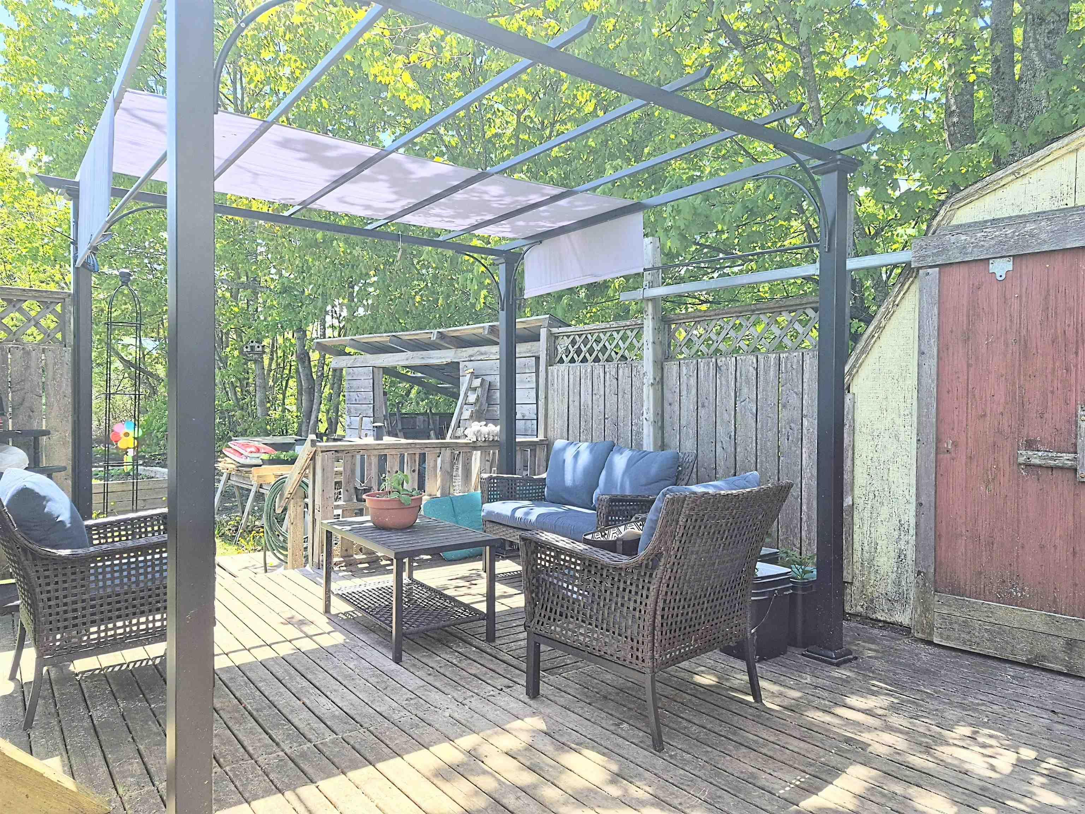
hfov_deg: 73.9
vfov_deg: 58.9
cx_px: 542
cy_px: 407
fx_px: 721
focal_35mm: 23
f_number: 1.8
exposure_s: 1/1368
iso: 80
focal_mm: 5.4
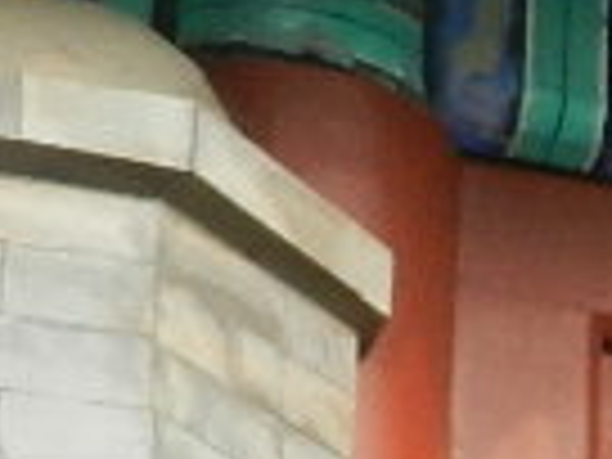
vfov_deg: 5.7
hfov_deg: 7.1
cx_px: 1868
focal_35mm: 249
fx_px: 4402
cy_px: 1166
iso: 220
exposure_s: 1/250
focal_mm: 5.9
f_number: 3.8
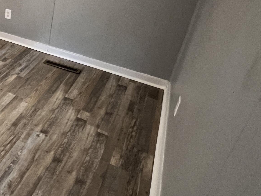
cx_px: -14
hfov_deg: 43.9
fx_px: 256
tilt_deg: -23.7
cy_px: 31
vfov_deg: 39.6
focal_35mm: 34
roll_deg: -2.5
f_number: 1.8
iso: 800
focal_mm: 1.57
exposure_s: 1/40
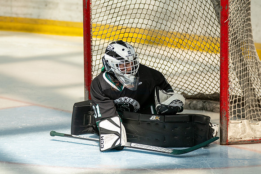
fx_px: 2057
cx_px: 130
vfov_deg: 4.8
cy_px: 77
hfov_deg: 7.3
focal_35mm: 284
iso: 1600
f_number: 3.5
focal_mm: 197
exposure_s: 1/5000
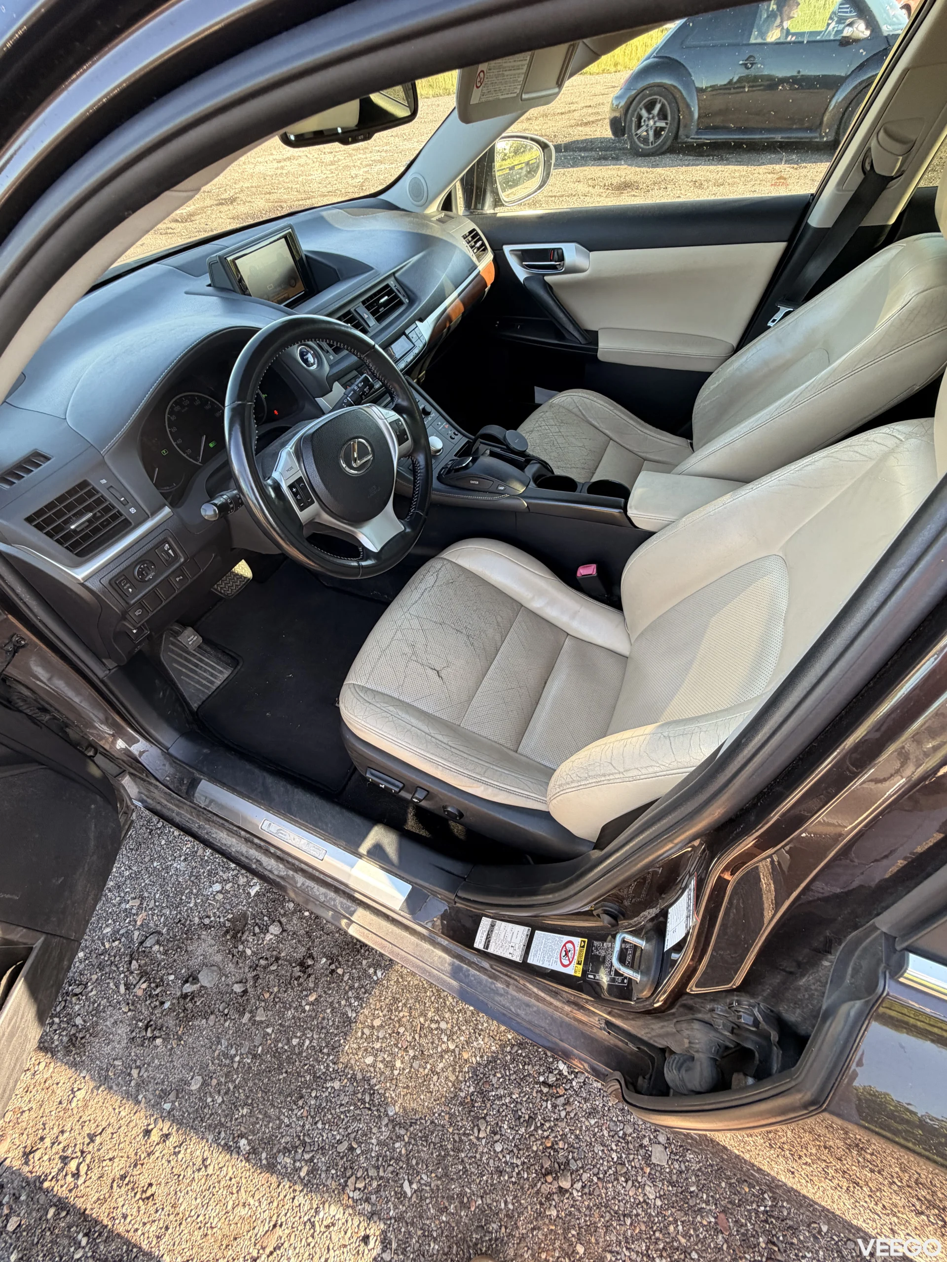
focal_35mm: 14
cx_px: 474
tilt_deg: -50.6
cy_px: 631
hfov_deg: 85.7
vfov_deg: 102.1
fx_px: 511
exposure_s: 1/121
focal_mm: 2.22
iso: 100
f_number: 2.2
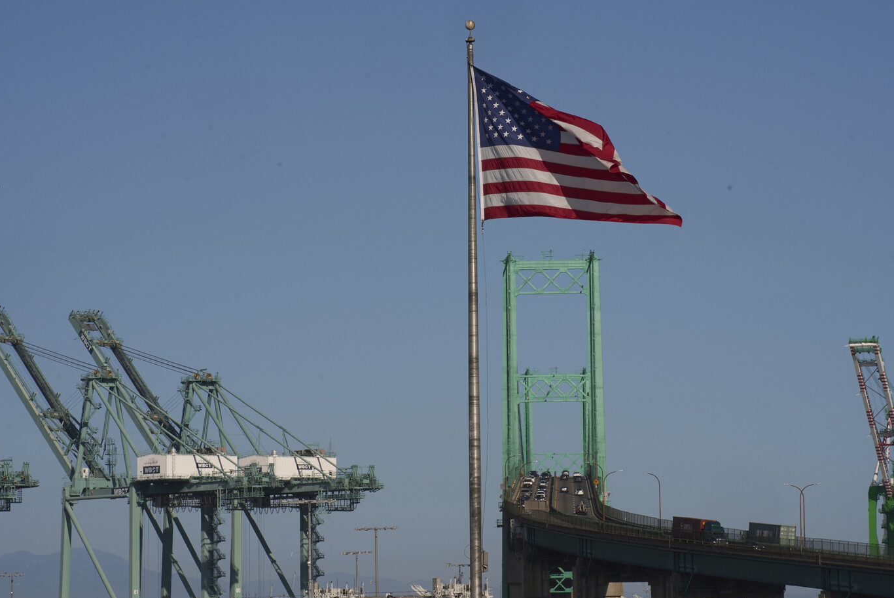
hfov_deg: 12.5
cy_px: 271
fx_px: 4076
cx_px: 475
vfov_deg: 8.4
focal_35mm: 164
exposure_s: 1/250
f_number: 22
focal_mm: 140
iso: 250
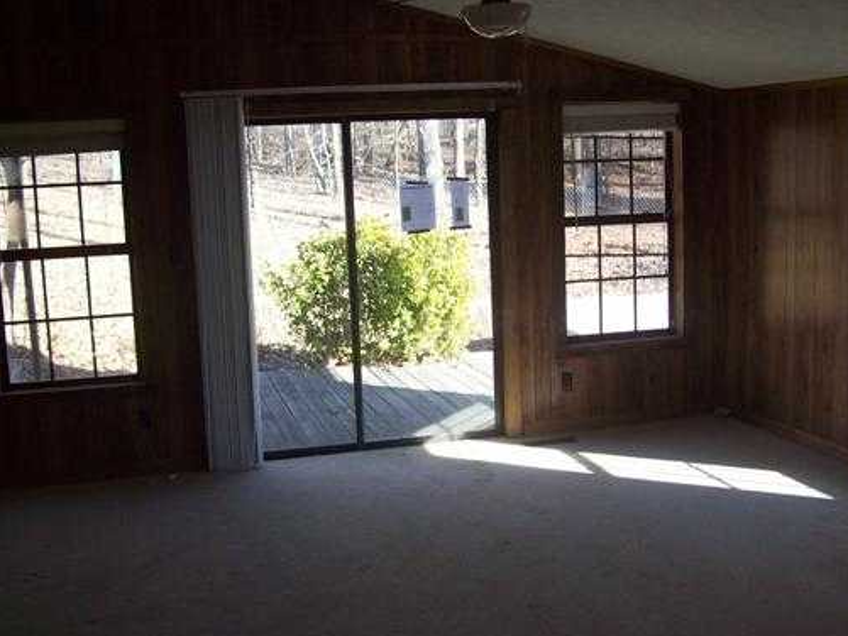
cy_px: 323
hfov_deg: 41.2
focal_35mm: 46
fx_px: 1127
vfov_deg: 31.5
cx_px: 457
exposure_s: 1/125
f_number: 2.7
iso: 80
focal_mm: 6
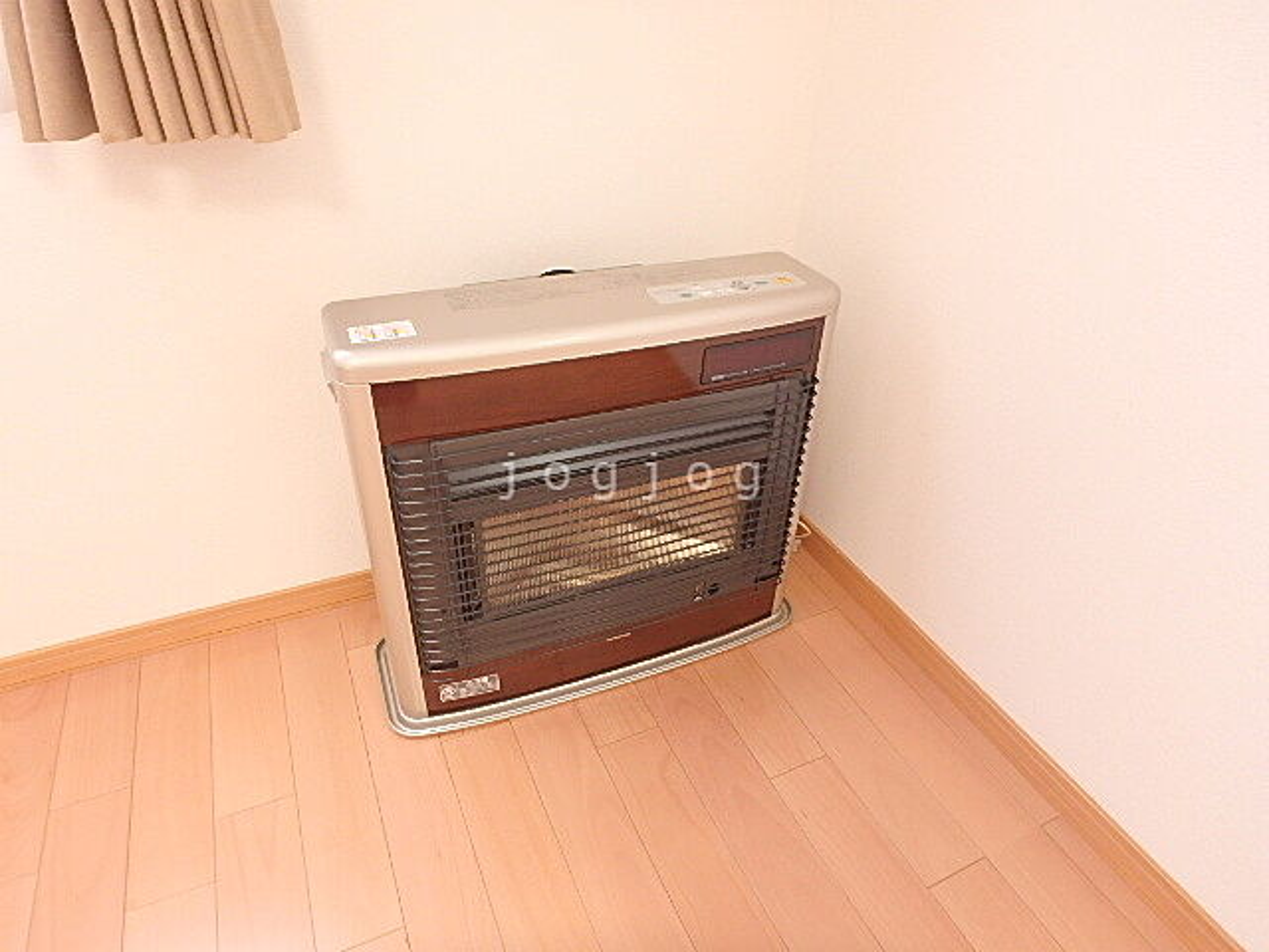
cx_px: 634
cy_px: 476
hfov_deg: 79.0
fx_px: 770
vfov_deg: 63.4
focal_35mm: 21
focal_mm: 3.7
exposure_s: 1/30
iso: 320
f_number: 3.5
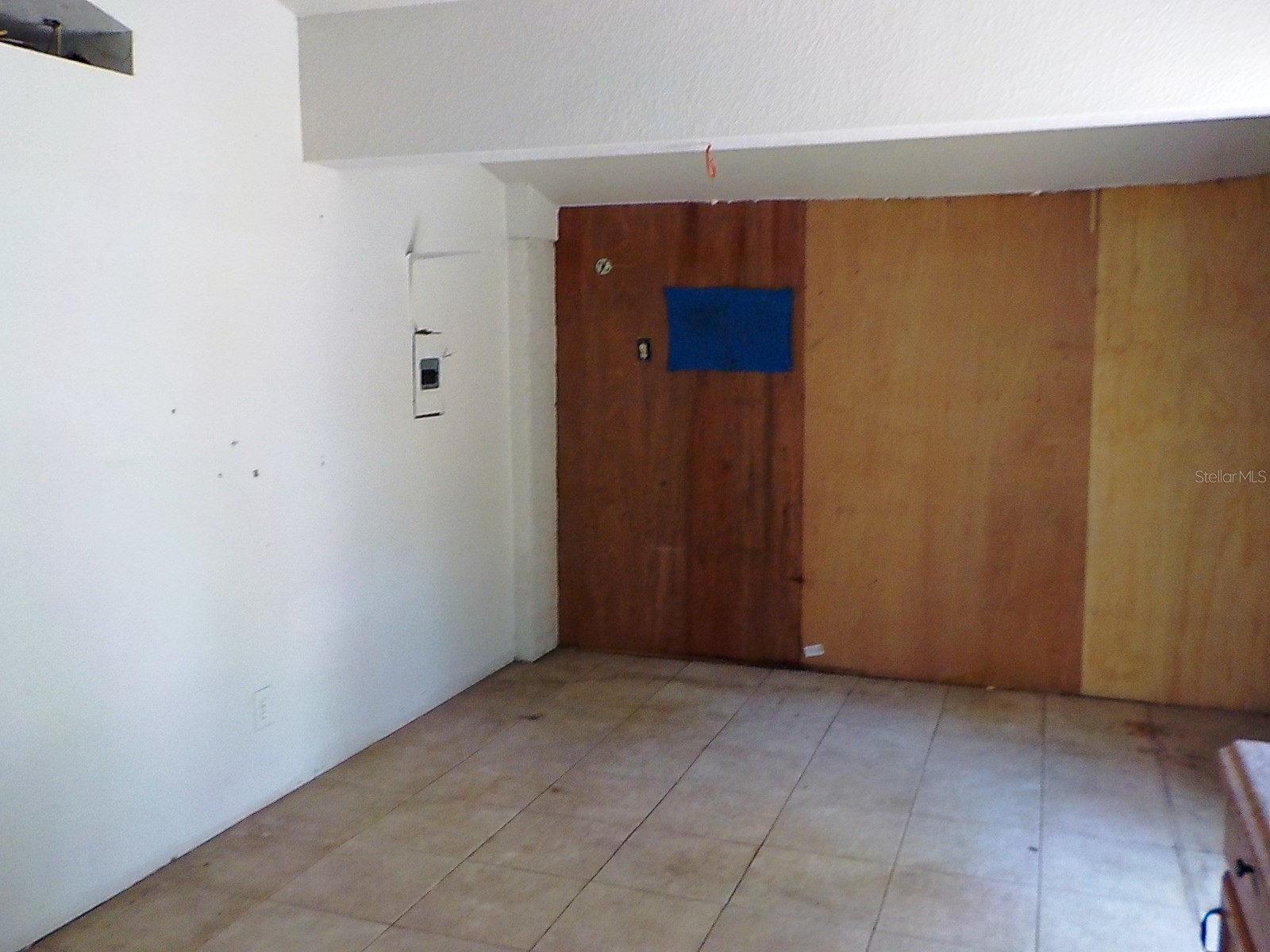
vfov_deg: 46.8
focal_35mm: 30
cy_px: 476
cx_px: 635
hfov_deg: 60.0
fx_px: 1101
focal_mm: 4.1
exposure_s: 1/30
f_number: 3.3
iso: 280
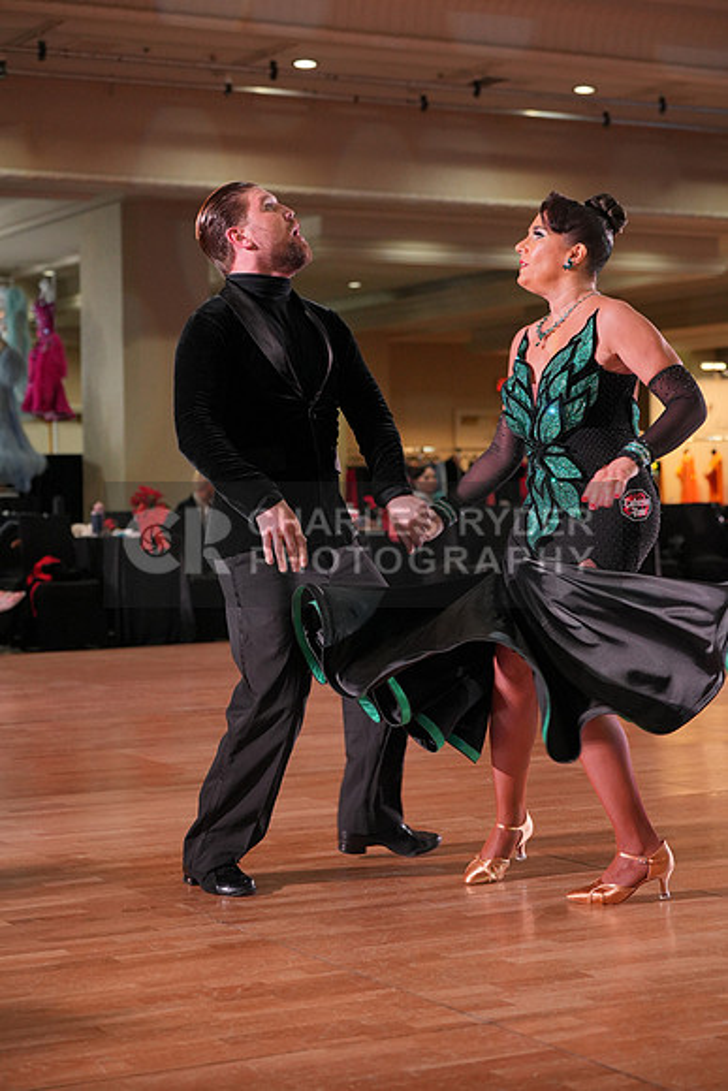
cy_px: 546
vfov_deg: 28.8
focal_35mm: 70
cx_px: 364
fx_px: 2122
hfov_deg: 19.5
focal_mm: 70
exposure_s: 1/500
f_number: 4
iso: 2000
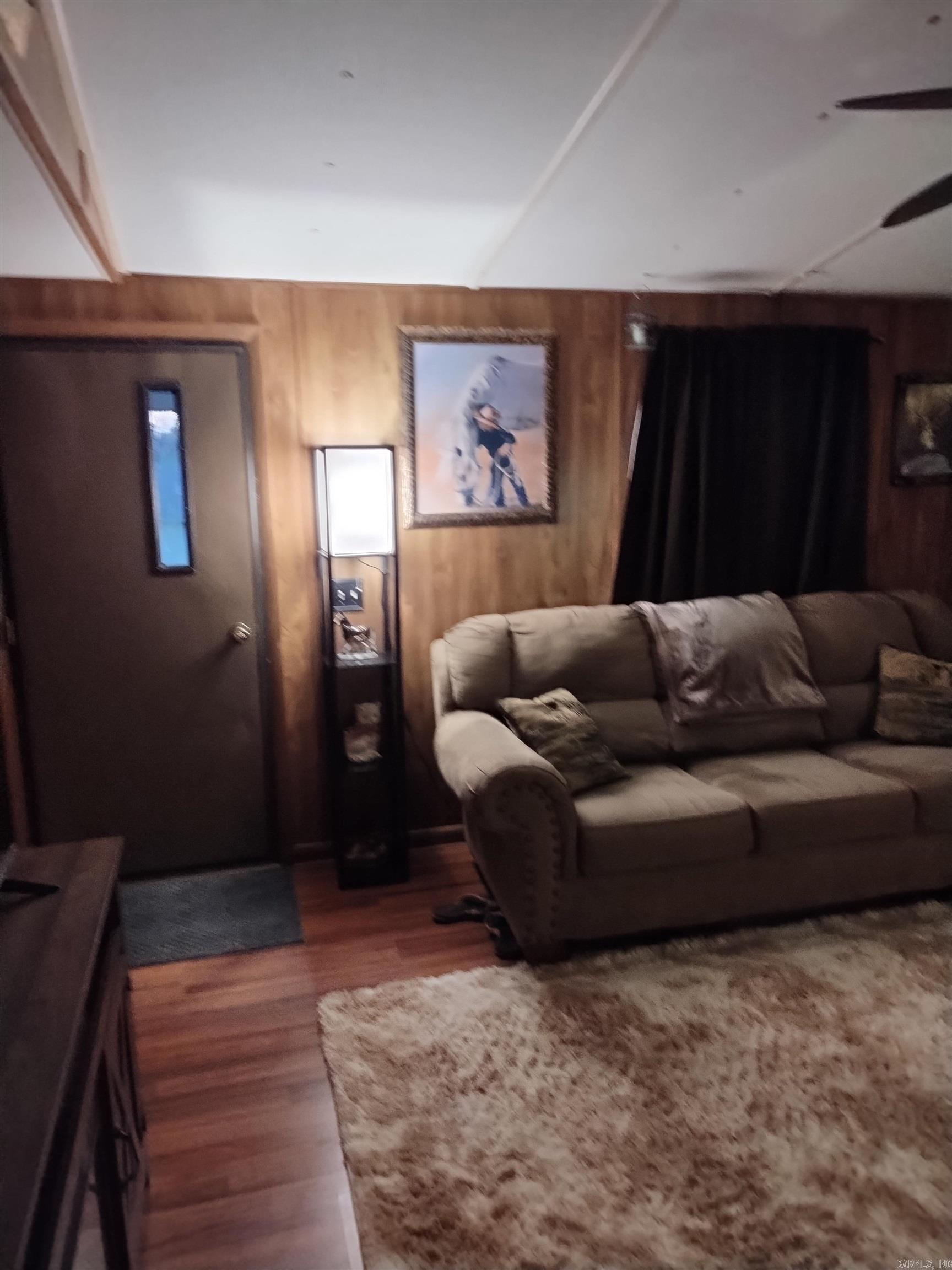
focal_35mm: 25
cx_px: 476
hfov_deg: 54.9
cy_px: 635
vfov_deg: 69.4
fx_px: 917
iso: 268
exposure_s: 1/24
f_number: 1.7
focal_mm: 4.71
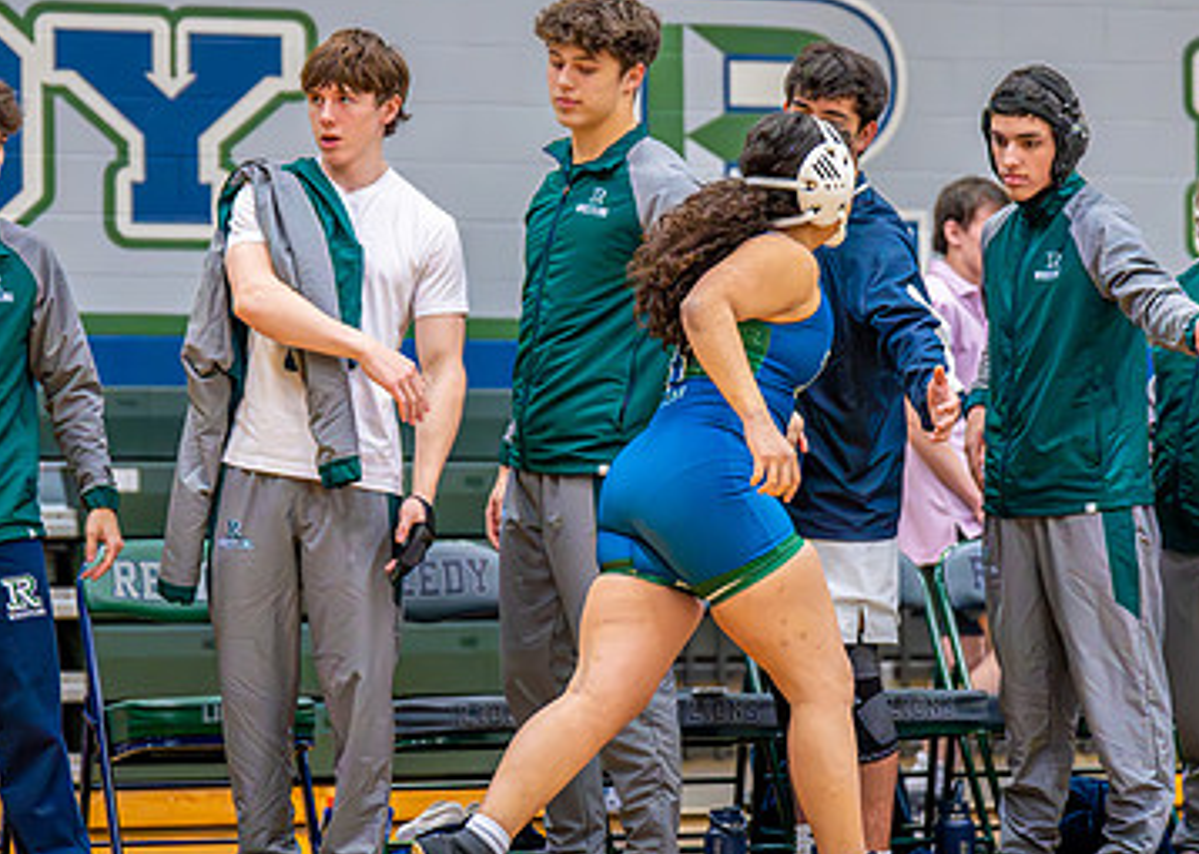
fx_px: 5613
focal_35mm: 165
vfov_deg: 8.7
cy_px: 494
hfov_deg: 12.2
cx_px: 730
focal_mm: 84
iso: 6400
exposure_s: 1/1000
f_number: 2.8
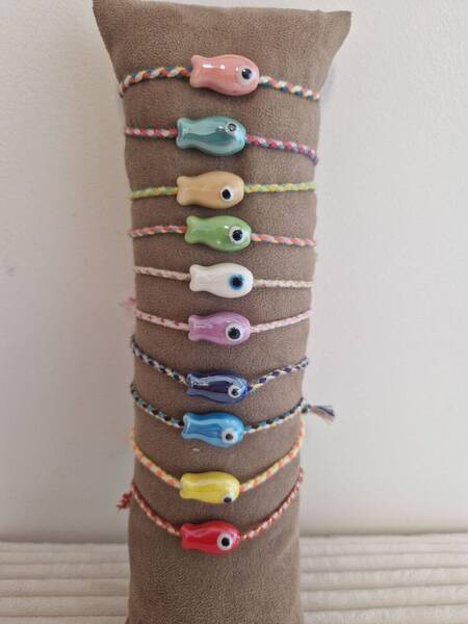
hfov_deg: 58.9
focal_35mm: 23
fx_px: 415
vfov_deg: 73.9
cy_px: 312
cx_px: 234
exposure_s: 1/100
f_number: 1.8
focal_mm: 5.4
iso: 50
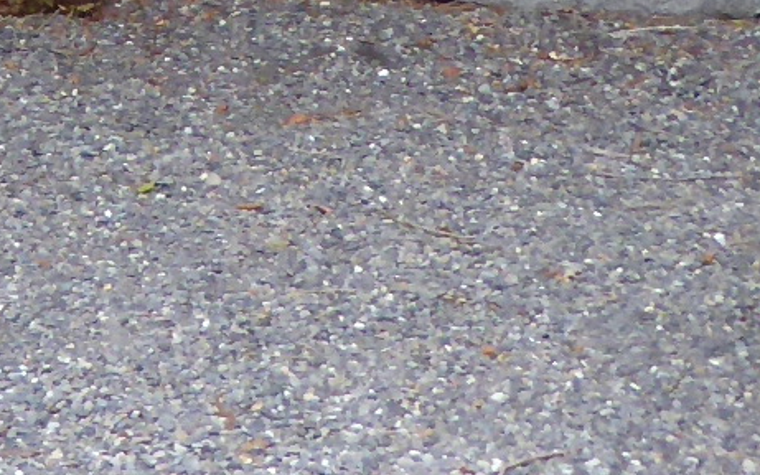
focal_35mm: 200
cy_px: -686
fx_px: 4142
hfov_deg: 10.4
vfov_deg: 6.3
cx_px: -56
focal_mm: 5.8
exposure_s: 1/60
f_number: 3.6
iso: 250
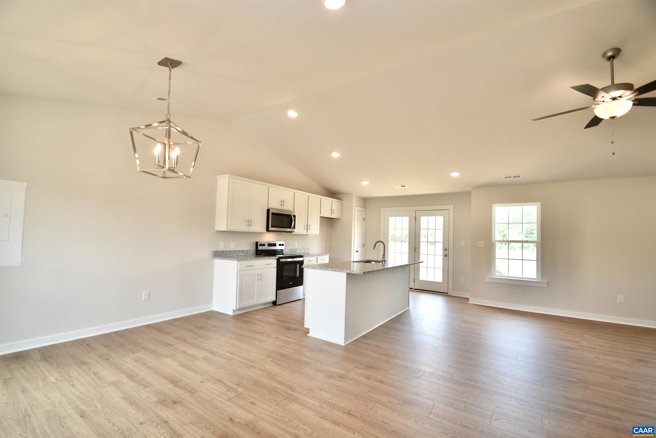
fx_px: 273
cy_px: 219
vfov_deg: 77.3
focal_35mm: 15
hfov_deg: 100.4
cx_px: 328
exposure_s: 1/100
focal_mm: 10
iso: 200
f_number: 5
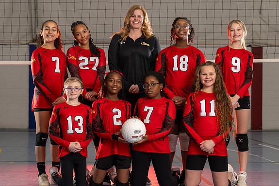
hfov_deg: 23.4
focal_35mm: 87
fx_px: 674
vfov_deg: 15.7
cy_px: 92
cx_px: 118
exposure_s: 1/100
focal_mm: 70
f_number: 5.6
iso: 200
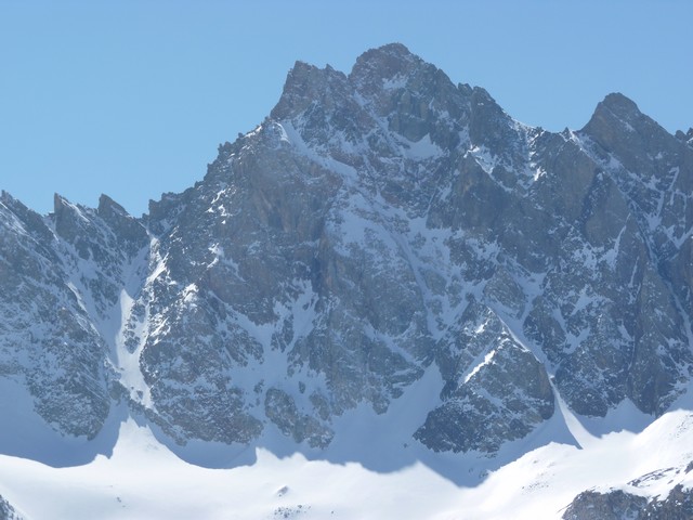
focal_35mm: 176
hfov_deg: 11.2
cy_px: 260
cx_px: 346
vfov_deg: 8.4
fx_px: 3523
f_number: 6.3
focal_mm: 31.2
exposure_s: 1/500
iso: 80
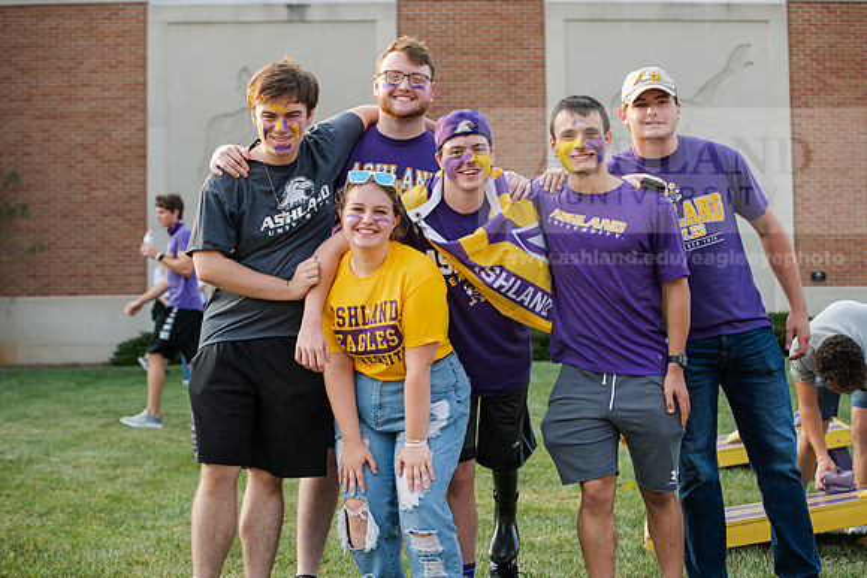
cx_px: 434
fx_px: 1686
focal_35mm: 70
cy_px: 289
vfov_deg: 19.5
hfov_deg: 28.8
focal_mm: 70
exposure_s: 1/320
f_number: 4.5
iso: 400
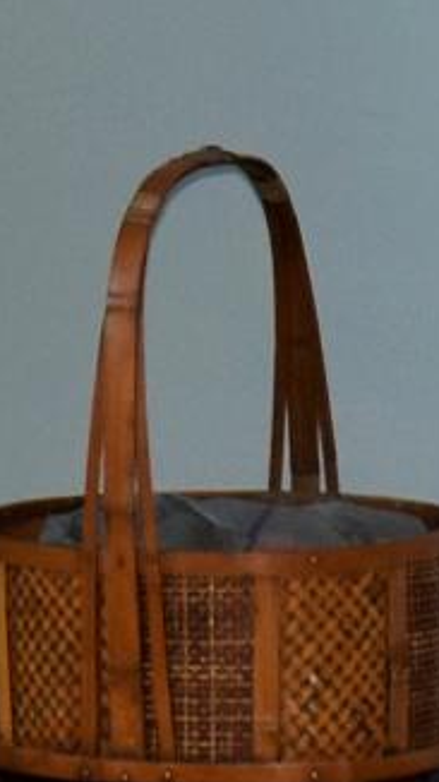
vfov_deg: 6.2
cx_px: 98
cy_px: -137
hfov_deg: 3.5
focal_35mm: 347
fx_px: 7192
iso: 360
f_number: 3.8
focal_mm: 24
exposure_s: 1/60
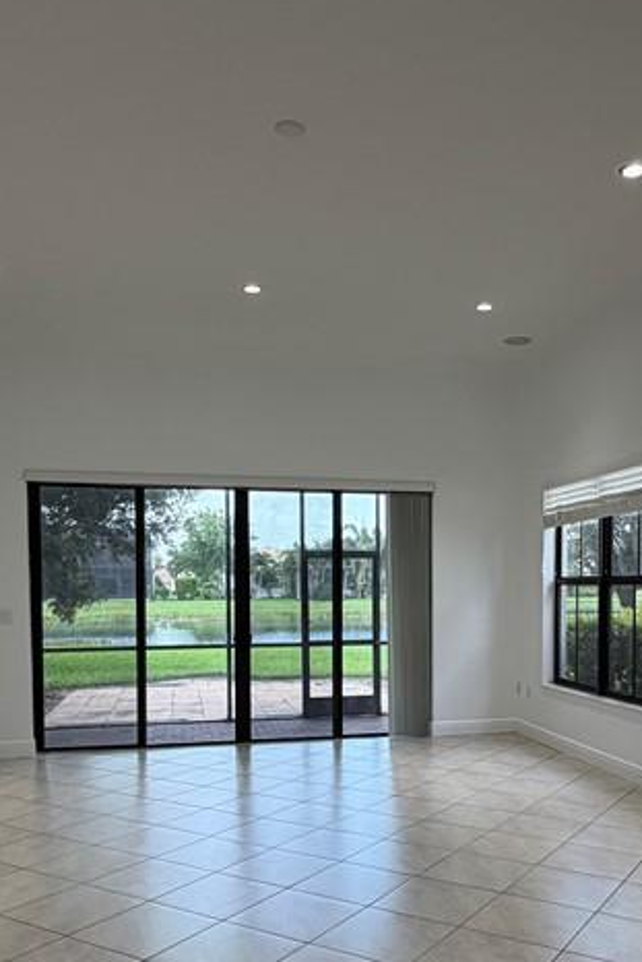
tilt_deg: -3.8
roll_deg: +0.6
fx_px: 855
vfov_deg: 57.6
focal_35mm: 32
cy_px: 632
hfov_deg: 40.9
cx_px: 392
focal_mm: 2.22
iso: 100
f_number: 2.2
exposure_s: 1/120
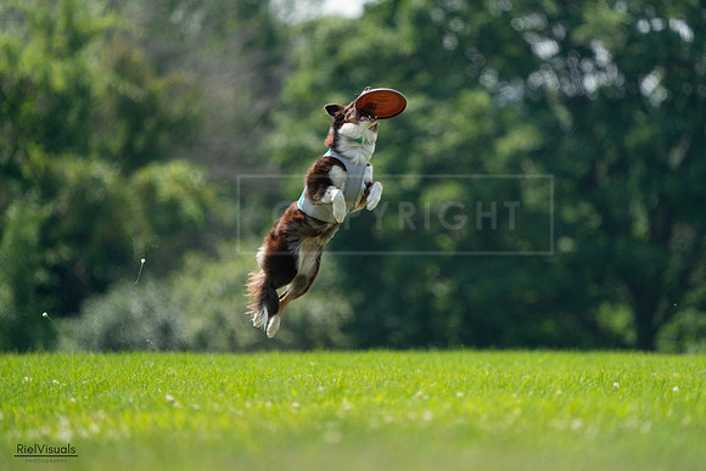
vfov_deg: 2.3
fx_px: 11769
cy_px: 236
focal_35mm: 600
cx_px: 353
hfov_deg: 3.4
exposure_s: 1/4000
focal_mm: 600
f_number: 6.3
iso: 1600
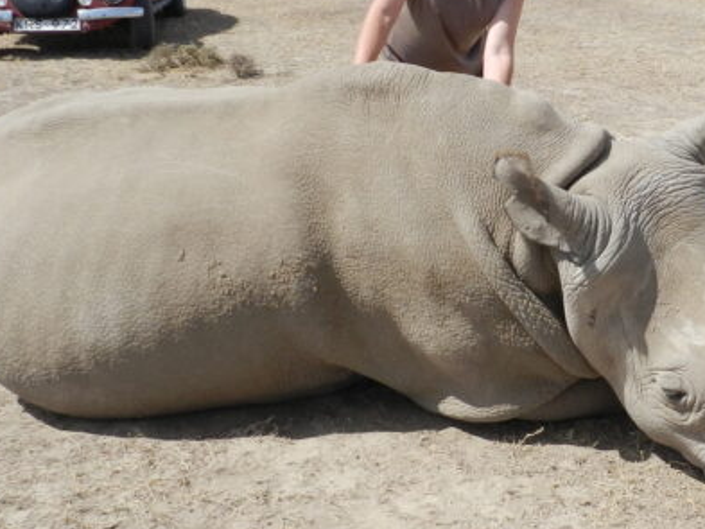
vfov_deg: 29.7
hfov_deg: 38.5
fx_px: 998
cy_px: 276
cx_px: 466
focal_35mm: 49
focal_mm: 4.5
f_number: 4
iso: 160
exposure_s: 1/1250
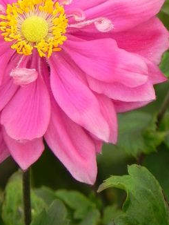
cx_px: 12
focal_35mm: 1042
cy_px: -42
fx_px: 6774
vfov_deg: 1.9
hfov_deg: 1.4
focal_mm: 75.7
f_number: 5
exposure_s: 1/250
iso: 160
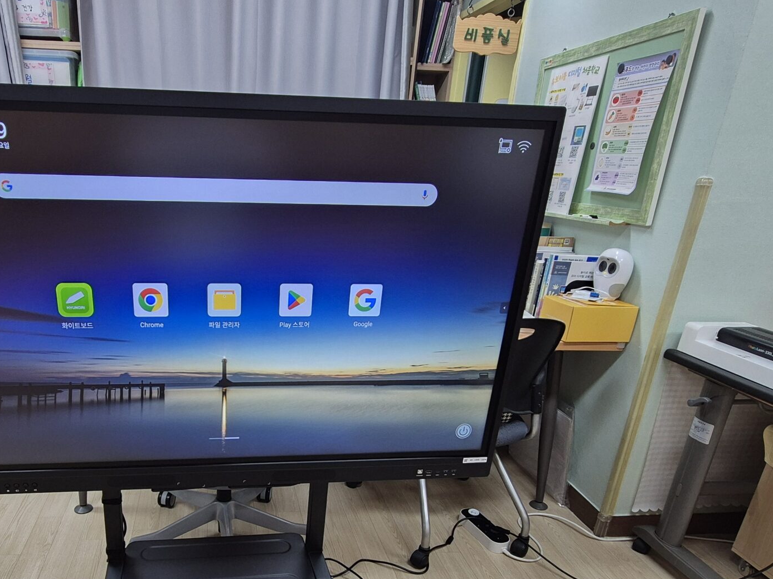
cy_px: 408
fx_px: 536
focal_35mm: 24
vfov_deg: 55.0
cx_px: 262
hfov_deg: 69.7
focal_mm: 2.2
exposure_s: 1/60
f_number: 2.2
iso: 80
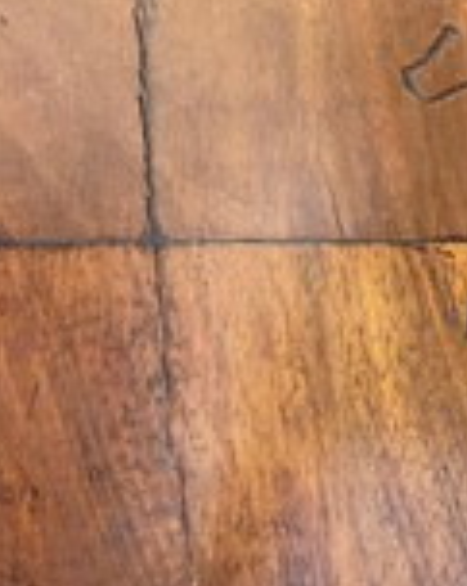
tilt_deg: -4.6
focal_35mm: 67
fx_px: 1161
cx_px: 513
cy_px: 193
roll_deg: +1.1
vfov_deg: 28.2
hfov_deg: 21.6
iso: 400
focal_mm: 5.1
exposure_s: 1/33
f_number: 1.6
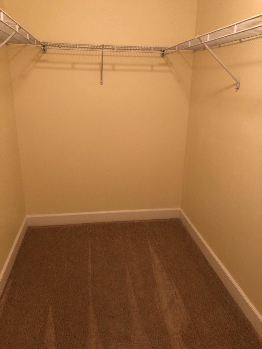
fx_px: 283
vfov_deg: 63.4
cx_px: 131
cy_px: 174
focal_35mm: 28
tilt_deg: -17.9
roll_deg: -0.8
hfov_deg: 49.7
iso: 64
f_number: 1.8
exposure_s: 1/15
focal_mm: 4
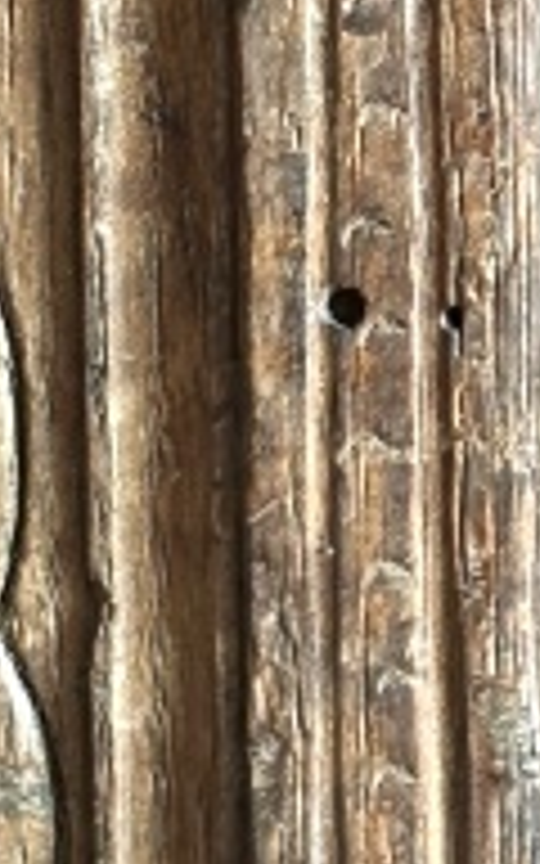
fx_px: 8124
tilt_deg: -27.6
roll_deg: -0.2
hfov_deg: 3.8
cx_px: 684
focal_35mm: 345
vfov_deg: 6.0
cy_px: -432
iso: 160
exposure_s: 1/53
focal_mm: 5.96
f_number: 1.6
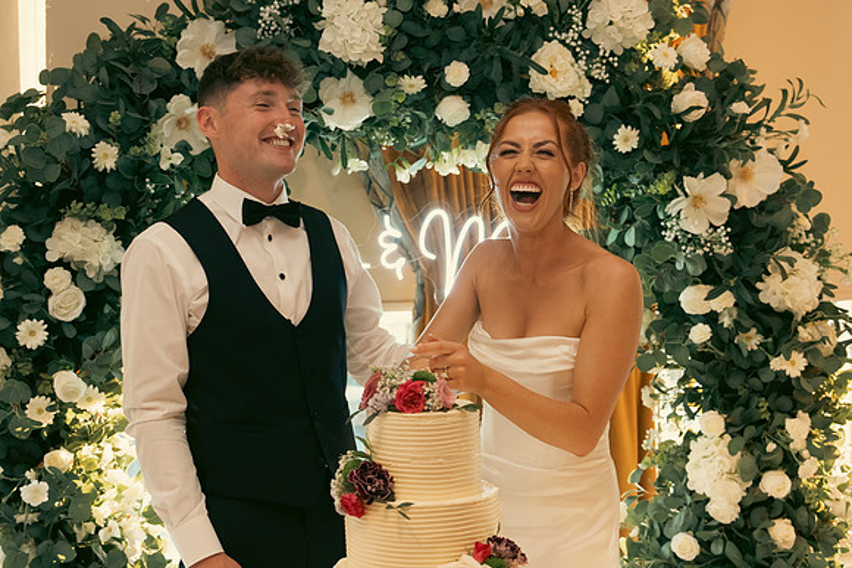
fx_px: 1207
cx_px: 426
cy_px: 284
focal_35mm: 51
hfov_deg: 38.9
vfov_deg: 26.5
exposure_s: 1/160
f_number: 3.5
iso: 2500
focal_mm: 34
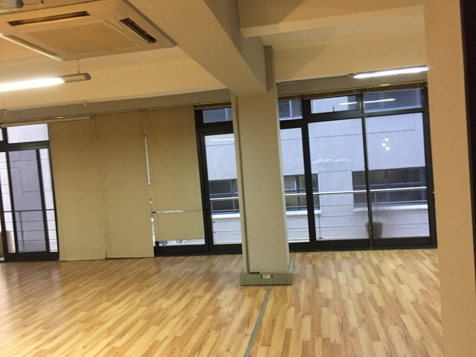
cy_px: 178
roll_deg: +3.4
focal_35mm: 29
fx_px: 399
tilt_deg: -4.8
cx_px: 238
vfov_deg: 48.2
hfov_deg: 61.7
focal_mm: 4.15
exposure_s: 1/33
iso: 250
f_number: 2.2
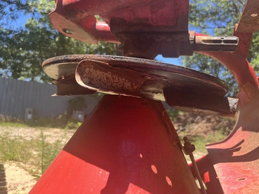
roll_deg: -4.6
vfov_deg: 53.1
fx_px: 195
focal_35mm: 26
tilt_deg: +3.2
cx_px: 130
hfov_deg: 67.3
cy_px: 97
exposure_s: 1/508
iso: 50
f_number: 1.6
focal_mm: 5.1
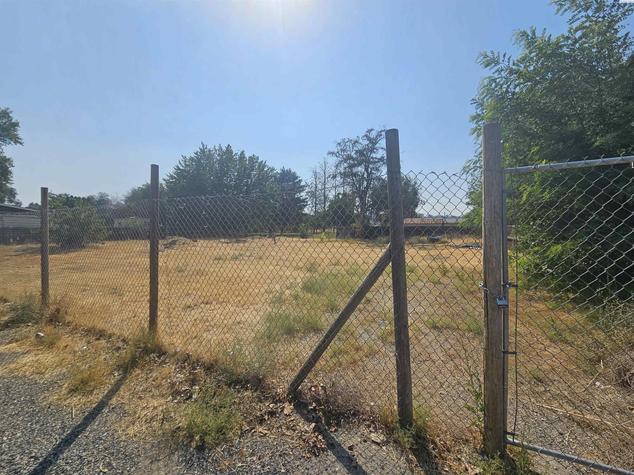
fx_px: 238
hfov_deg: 106.2
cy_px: 238
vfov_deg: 89.9
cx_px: 317
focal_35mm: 13
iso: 50
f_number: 2.2
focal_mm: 2.2
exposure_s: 1/4807
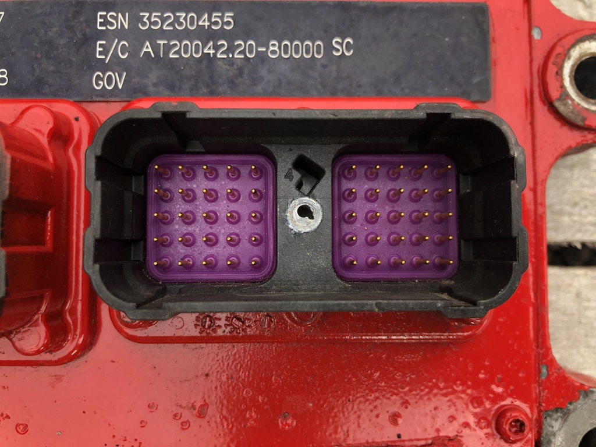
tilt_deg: -87.5
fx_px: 482
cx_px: 298
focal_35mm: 28
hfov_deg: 63.4
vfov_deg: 49.7
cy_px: 224
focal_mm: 4
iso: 25
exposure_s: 1/120
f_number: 1.8
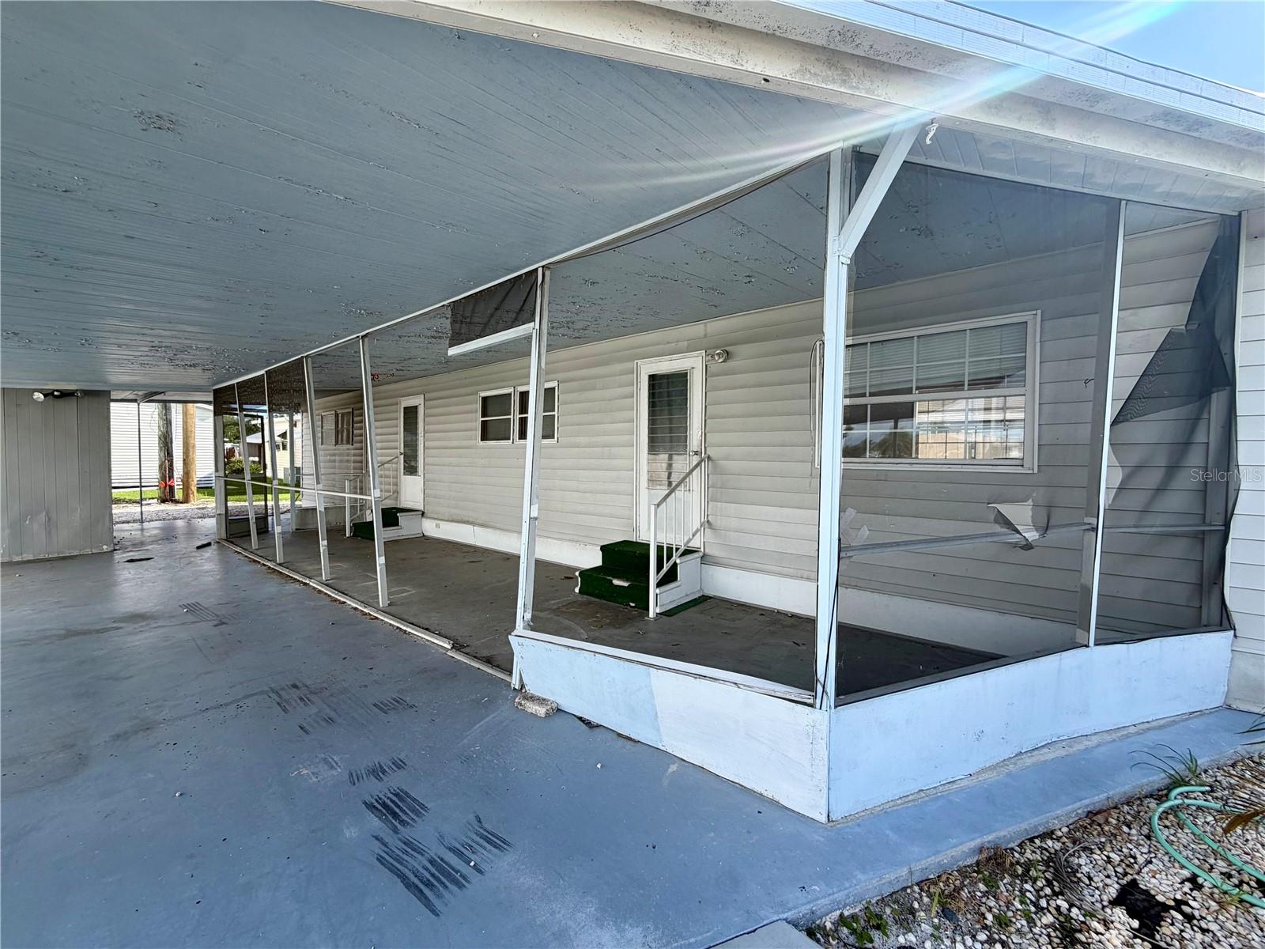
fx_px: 512
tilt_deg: -2.5
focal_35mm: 14
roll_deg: +0.5
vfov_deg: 85.7
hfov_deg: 102.1
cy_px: 474
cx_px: 632
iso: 40
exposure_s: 1/518
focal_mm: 2.22
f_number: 2.2
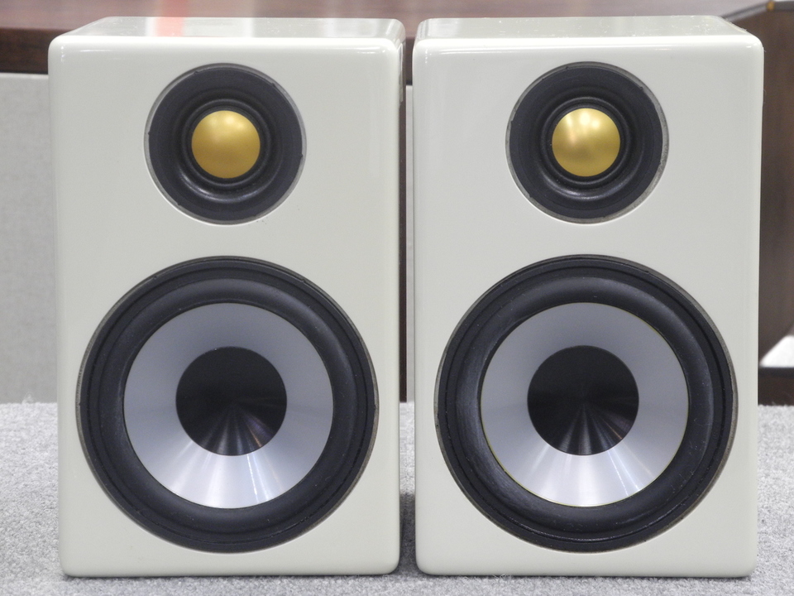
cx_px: 397
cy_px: 298
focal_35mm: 119
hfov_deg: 16.6
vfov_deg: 12.5
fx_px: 2730
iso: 400
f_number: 4.5
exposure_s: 1/18.5
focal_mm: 25.4
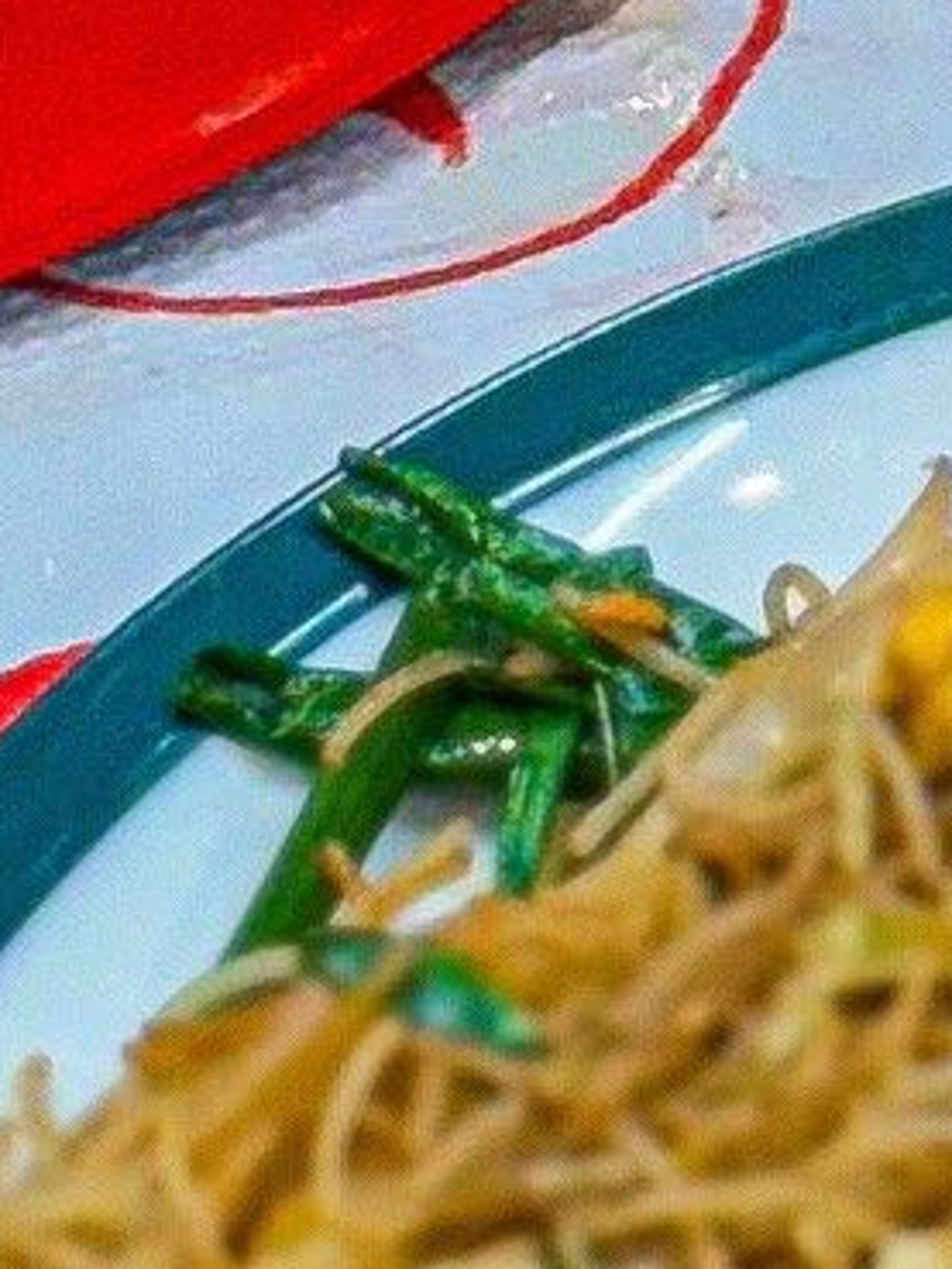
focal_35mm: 355
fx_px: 13010
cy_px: -2204
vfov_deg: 5.3
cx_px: 2667
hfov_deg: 4.1
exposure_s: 1/100
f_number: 1.8
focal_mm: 6.86
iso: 64
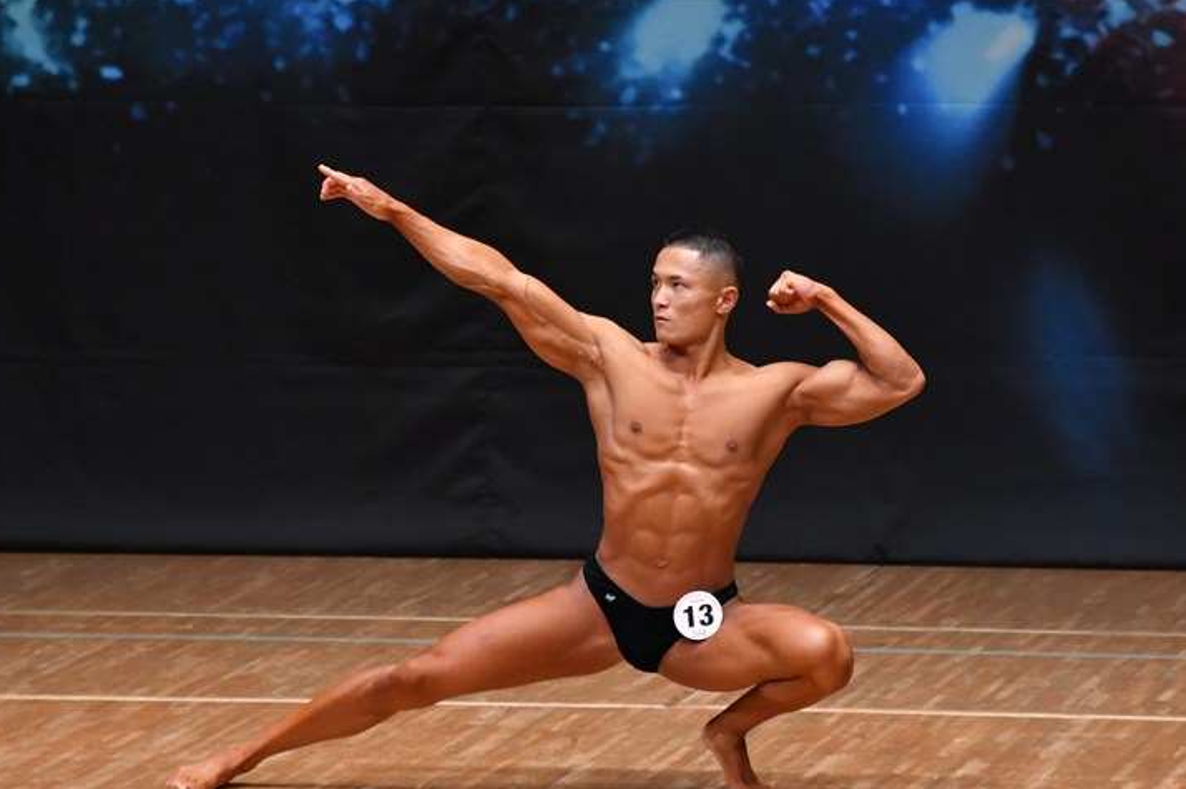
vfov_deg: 4.0
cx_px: 624
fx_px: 11259
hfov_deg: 6.0
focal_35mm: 342
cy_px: 424
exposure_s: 1/400
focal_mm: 210
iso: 5000
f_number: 5.6
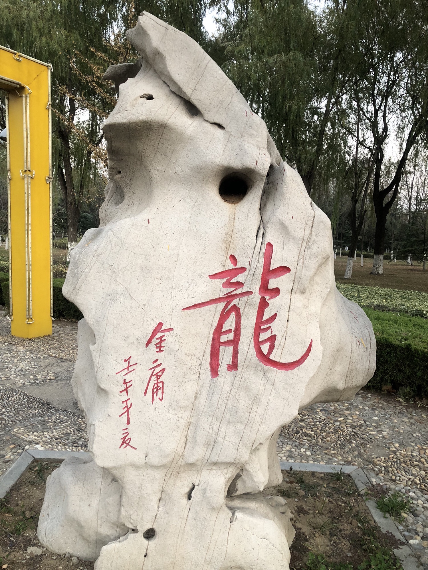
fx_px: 462
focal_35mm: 28
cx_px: 214
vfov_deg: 63.4
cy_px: 285
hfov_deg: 49.7
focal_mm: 4
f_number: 1.8
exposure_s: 1/27
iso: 40
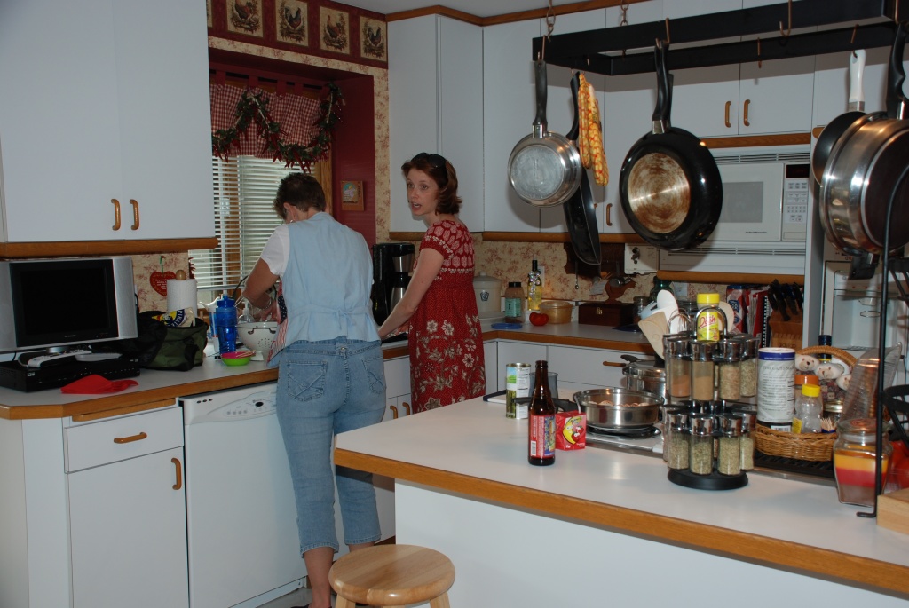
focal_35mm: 36
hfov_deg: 53.1
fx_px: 910
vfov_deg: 37.0
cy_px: 304
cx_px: 454
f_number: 4
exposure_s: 1/60
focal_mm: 24
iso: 200
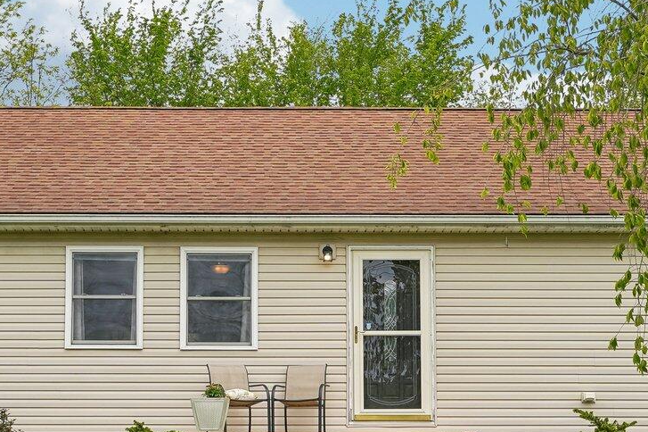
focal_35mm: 94
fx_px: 1699
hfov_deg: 21.6
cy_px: 346
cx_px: 283
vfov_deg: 14.4
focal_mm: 33.5
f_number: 8
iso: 100
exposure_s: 1/400
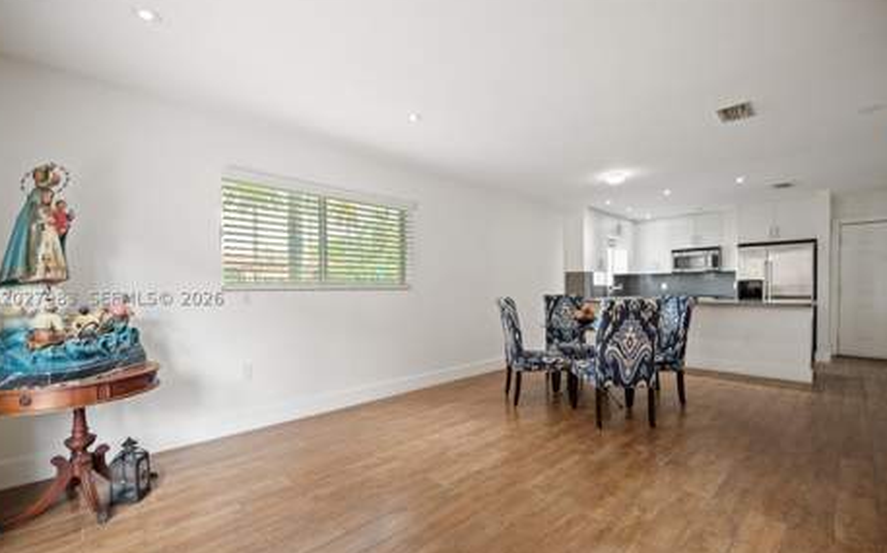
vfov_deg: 74.6
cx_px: 439
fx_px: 362
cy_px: 297
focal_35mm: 15
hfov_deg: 101.5
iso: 100
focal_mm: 14
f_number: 2.8
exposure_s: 1/20
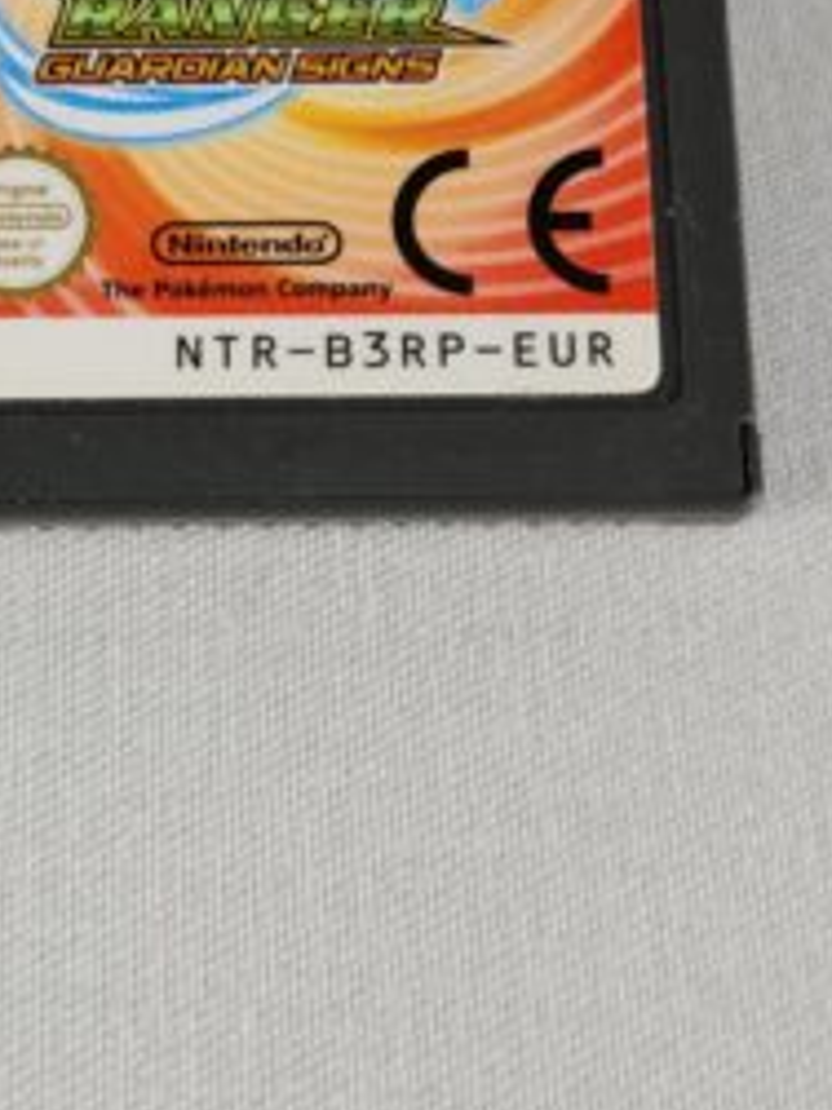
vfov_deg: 23.2
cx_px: 226
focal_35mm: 83
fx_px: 2662
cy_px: 186
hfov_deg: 17.7
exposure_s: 1/275
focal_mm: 5.4
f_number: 1.8
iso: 40
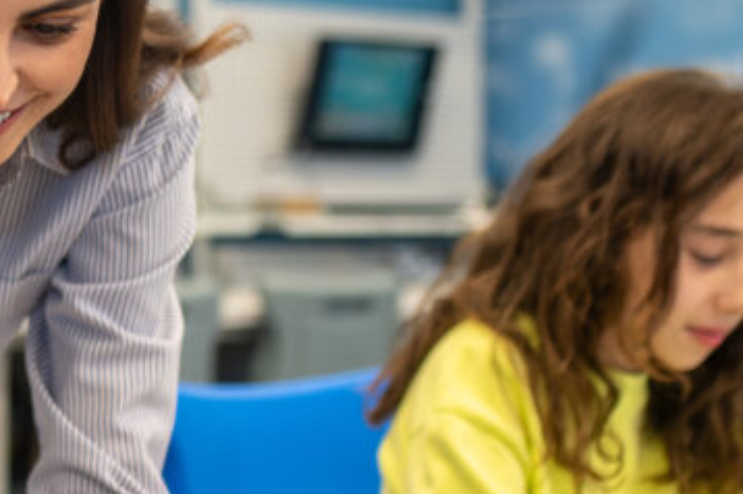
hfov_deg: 19.1
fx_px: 2062
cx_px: -187
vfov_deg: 13.6
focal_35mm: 100
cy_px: 395
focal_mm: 35
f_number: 2.2
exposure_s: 1/200
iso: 250
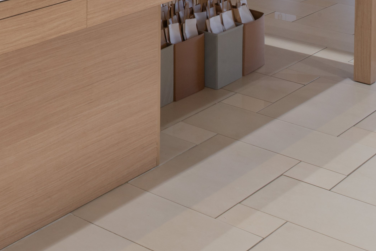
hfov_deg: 21.1
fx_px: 877
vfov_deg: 14.7
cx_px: -156
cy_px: -165
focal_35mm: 84
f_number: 19
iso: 400
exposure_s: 1/6
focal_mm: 24
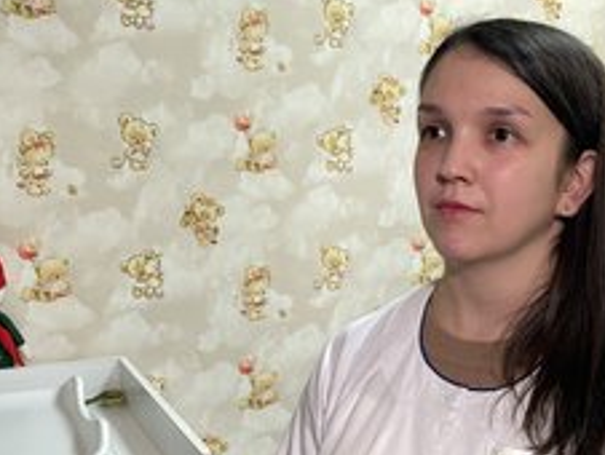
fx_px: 805
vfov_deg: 31.0
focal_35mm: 46
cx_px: 313
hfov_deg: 41.2
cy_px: 348
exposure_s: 1/92
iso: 125
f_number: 1.6
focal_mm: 4.2
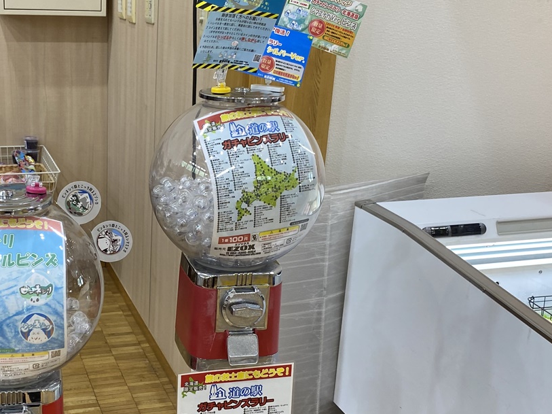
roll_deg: -0.9
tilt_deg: -20.3
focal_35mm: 32
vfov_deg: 44.0
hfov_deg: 56.5
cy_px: 176
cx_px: 230
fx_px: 510
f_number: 1.8
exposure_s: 1/100
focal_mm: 4.25
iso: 80
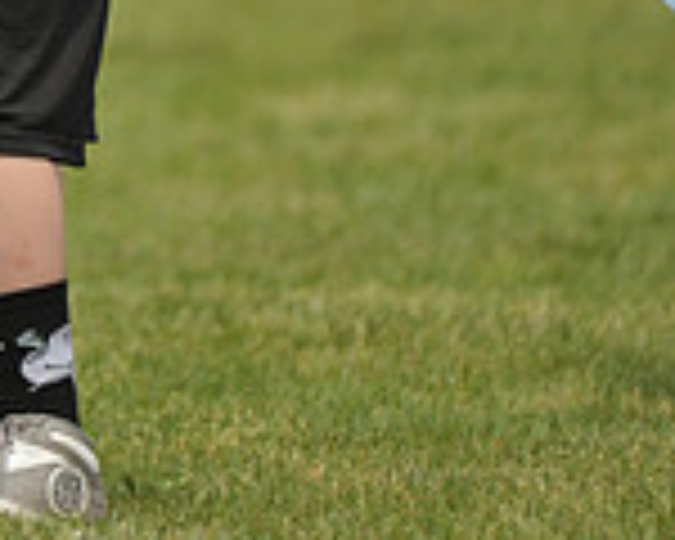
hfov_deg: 1.3
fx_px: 28967
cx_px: -135
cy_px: -436
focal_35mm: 1450
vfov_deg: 1.1
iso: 800
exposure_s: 1/3200
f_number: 4
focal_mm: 400
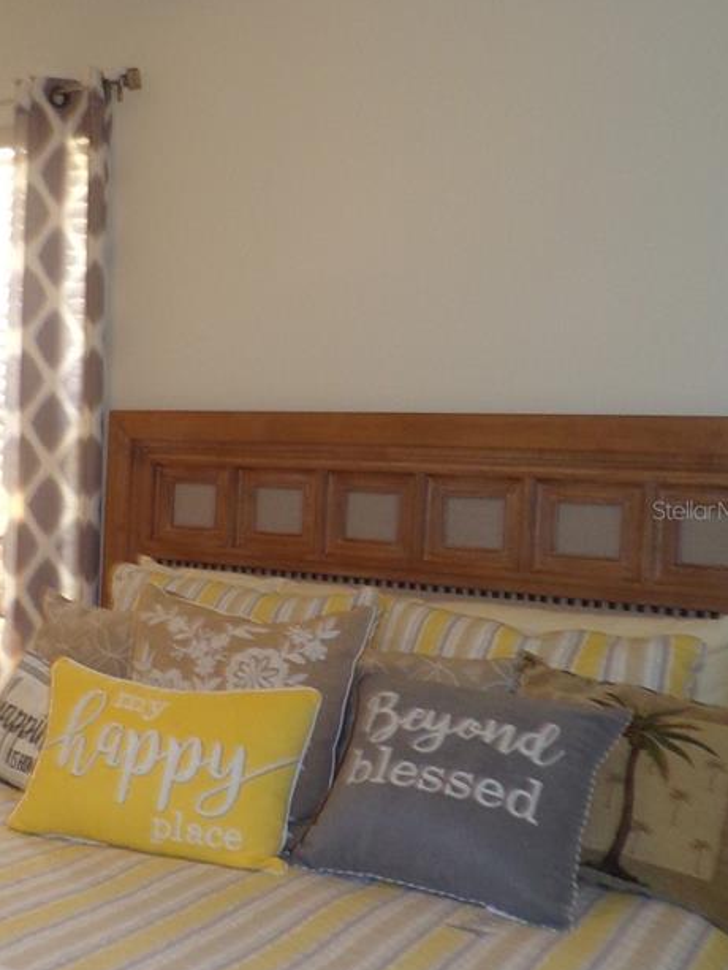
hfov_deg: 29.4
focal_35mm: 47
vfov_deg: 40.4
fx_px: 1317
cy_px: 510
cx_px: 52
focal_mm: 4.3
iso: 173
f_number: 3
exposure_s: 1/34
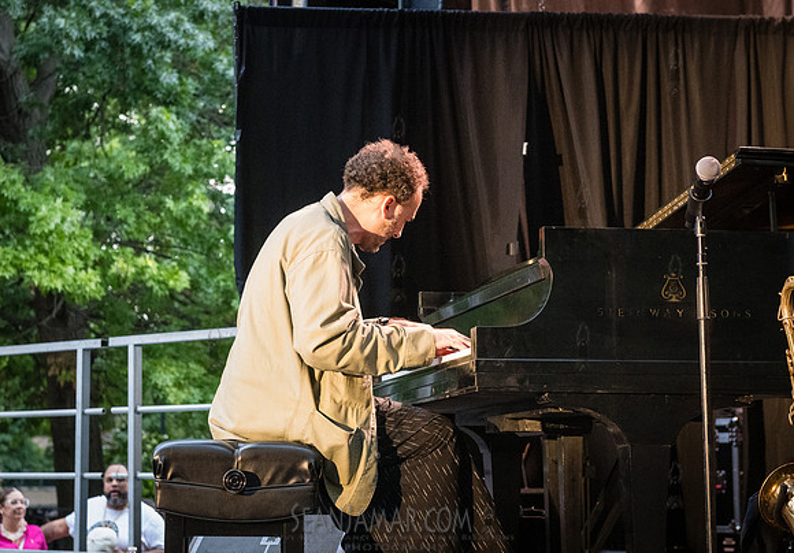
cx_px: 330
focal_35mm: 83
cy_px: 244
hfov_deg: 24.0
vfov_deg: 16.9
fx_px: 1861
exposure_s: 1/200
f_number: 5
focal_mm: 70
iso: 8000
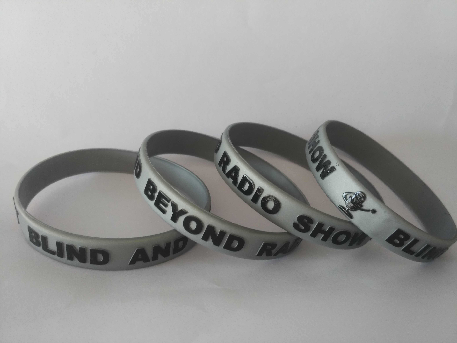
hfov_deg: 60.0
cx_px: 228
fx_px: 396
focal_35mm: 30
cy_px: 172
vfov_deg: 46.8
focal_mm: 4.12
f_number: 2
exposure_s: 1/50
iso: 182
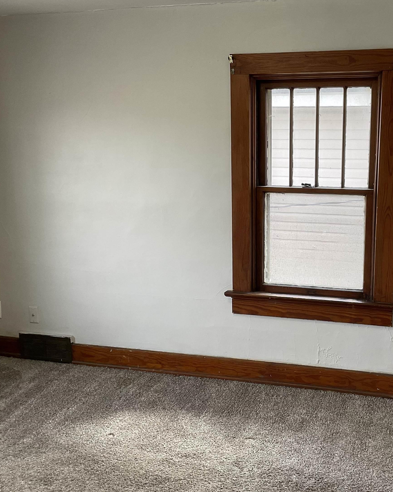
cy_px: 251
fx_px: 582
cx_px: 294
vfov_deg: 45.8
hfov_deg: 36.5
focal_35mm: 40
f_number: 1.8
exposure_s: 1/60
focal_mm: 3
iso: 50
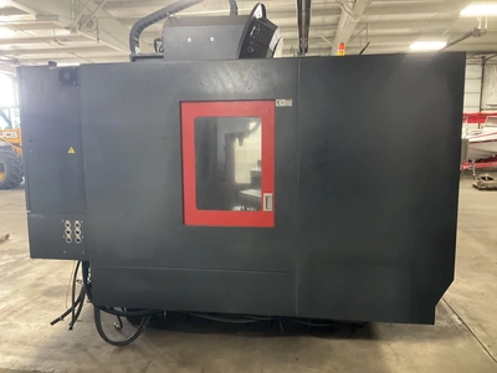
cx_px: 248
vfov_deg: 48.2
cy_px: 186
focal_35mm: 29
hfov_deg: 61.7
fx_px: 416
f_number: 1.8
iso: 320
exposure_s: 1/30
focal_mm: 3
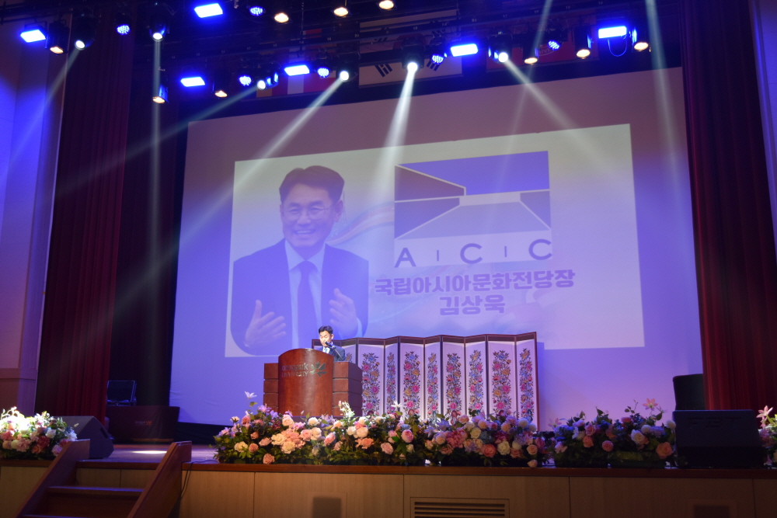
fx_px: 842
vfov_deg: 34.2
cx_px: 388
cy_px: 259
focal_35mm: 39
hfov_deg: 49.5
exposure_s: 1/80
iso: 400
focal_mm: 26
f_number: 4.2
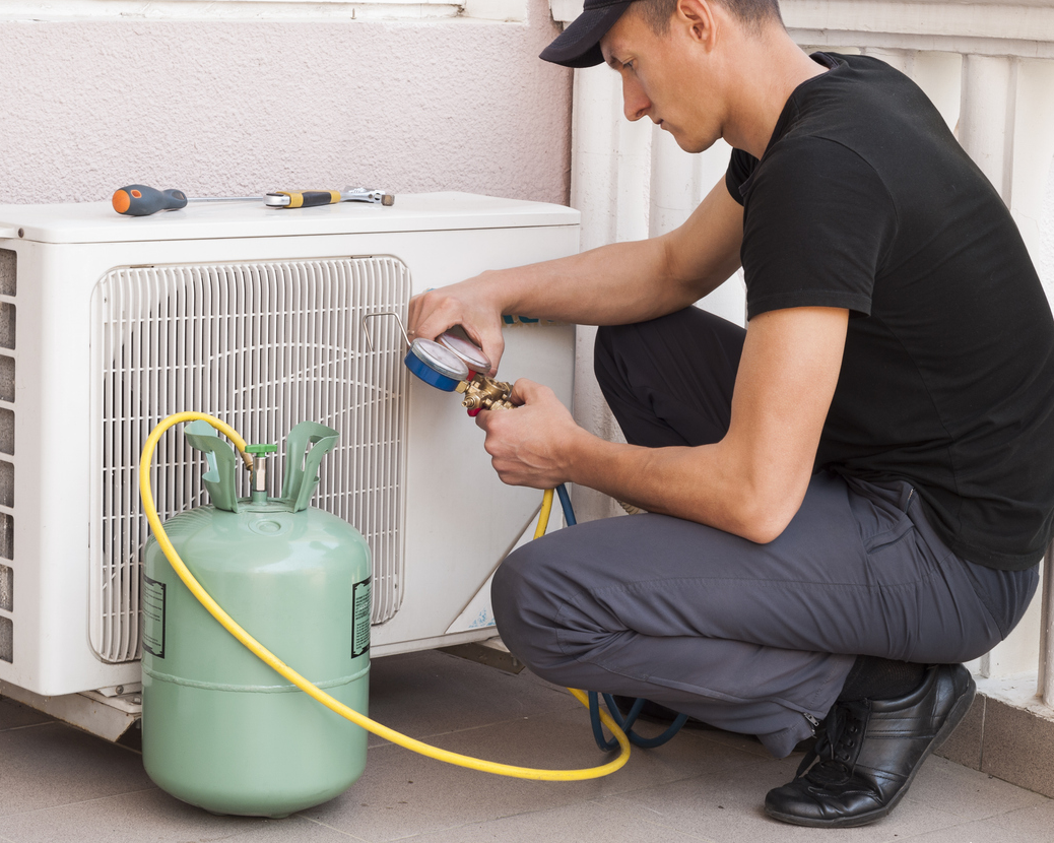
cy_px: 418
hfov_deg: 22.5
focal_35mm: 85
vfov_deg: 18.1
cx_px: 468
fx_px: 2651
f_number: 10
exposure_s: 1/10
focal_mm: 50
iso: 100
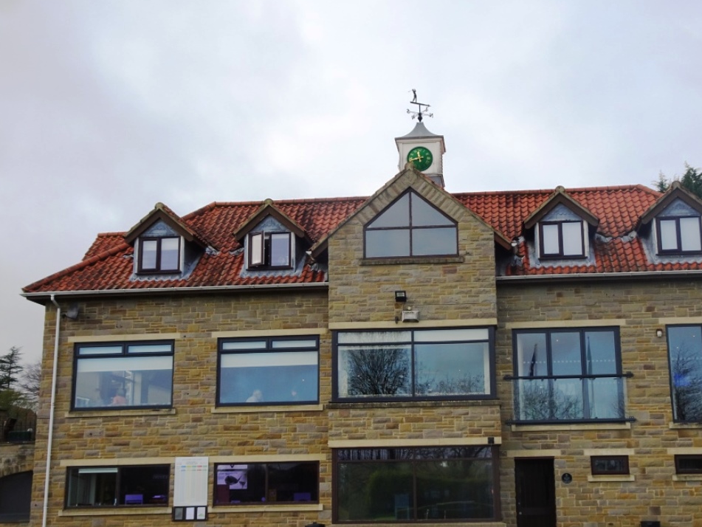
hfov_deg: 41.9
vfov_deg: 32.2
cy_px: 259
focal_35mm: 45
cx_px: 410
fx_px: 913
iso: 80
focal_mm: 6.56
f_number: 4
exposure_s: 1/250
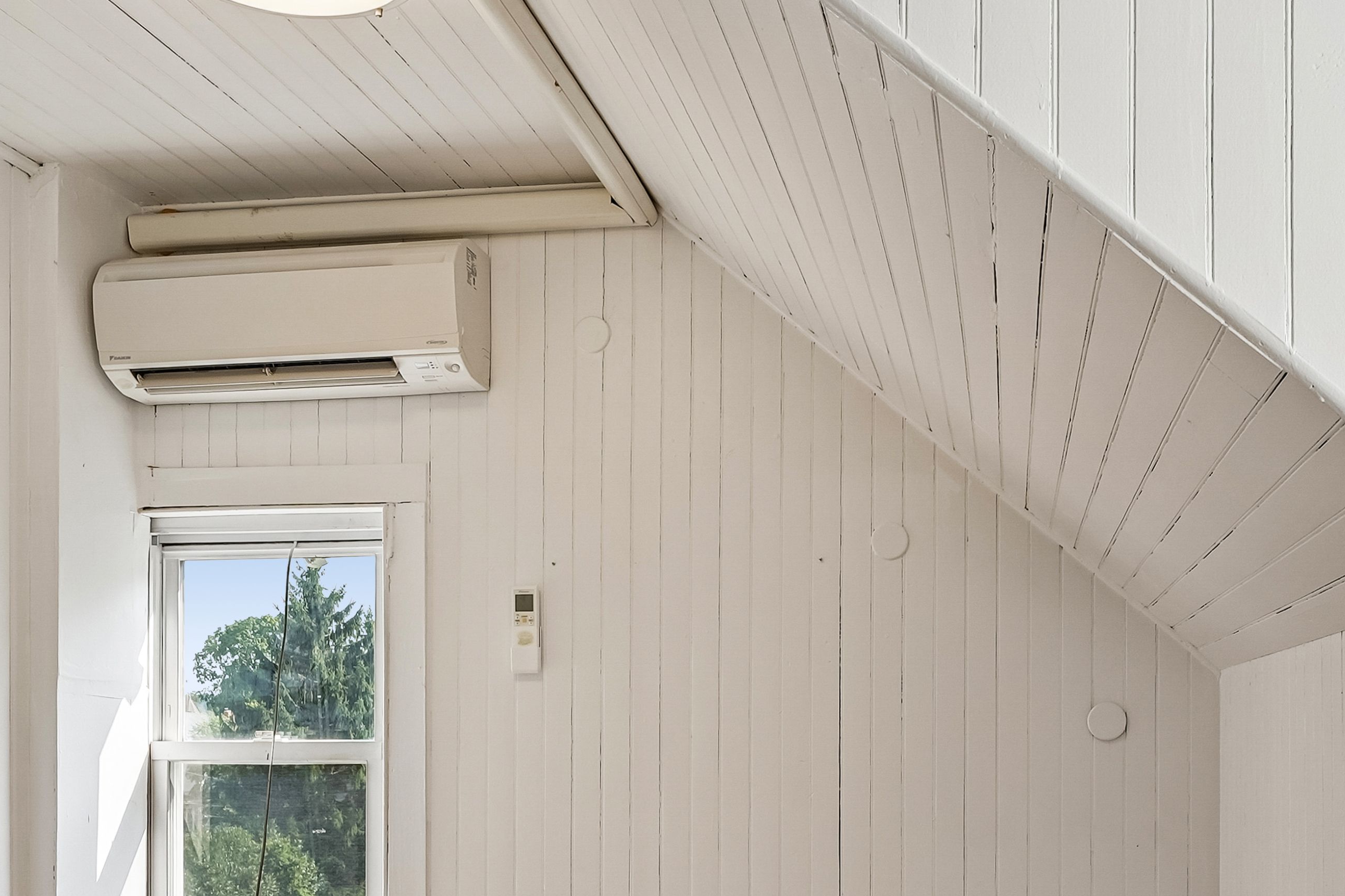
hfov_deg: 50.5
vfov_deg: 34.5
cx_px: 789
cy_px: 641
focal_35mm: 38
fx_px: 1420
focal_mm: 14
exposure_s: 1/80
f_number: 8
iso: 160
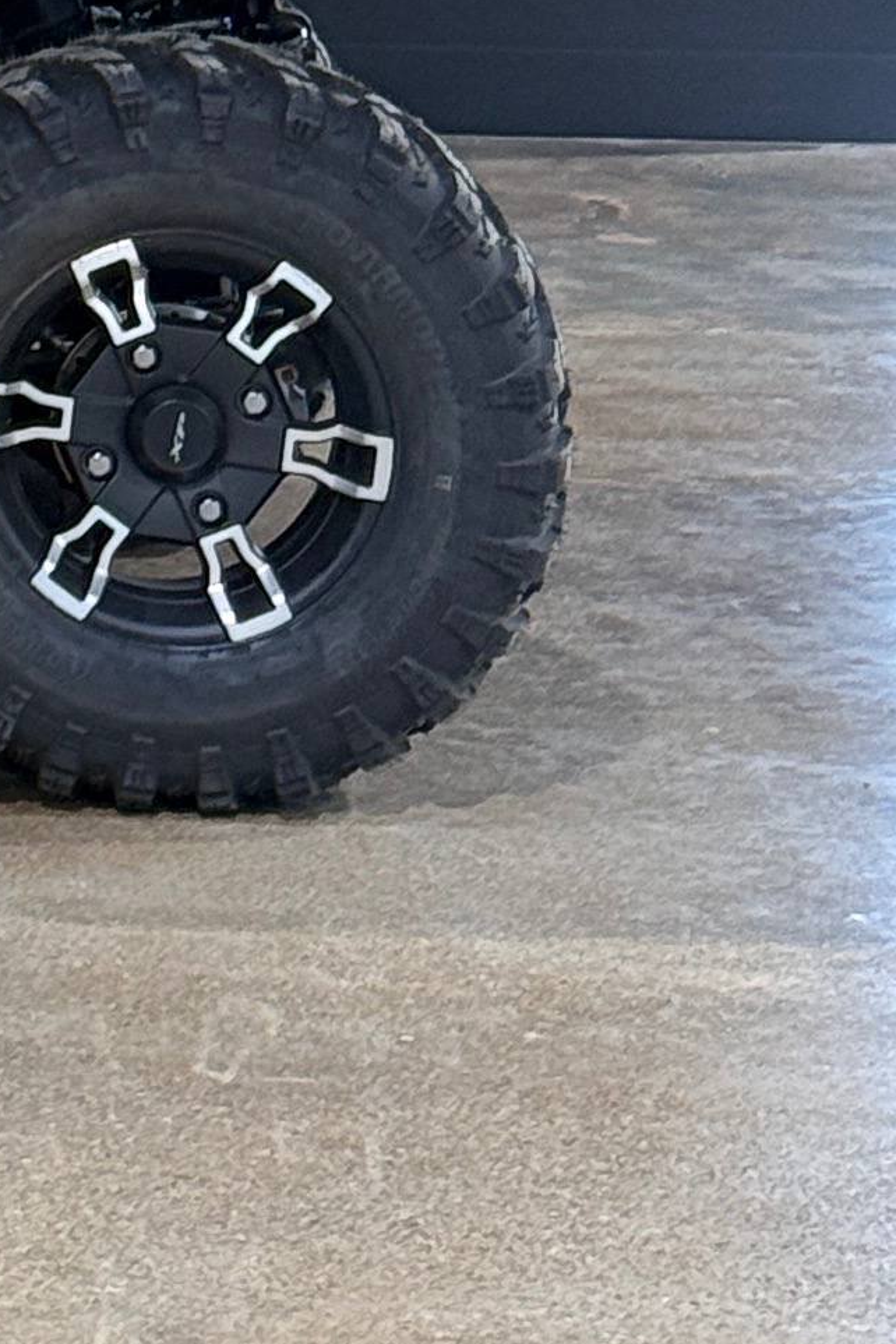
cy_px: -455
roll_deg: -1.0
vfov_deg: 9.6
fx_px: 7802
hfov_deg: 6.3
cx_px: -1211
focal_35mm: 209
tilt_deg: -2.6
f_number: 1.78
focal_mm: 6.76
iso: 160
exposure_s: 1/63
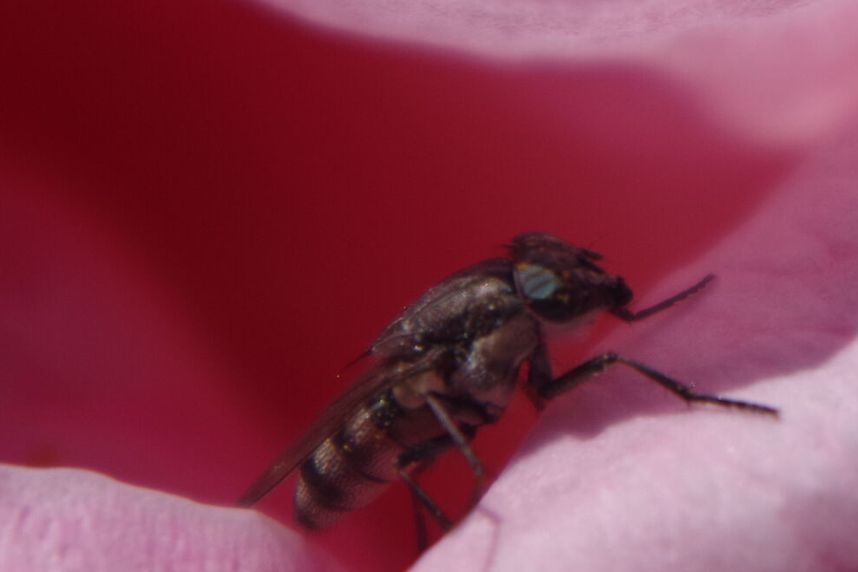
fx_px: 4766
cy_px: 360
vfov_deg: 6.9
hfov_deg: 10.3
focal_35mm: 200
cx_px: 612
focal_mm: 55
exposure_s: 1/5000
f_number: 5.6
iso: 400
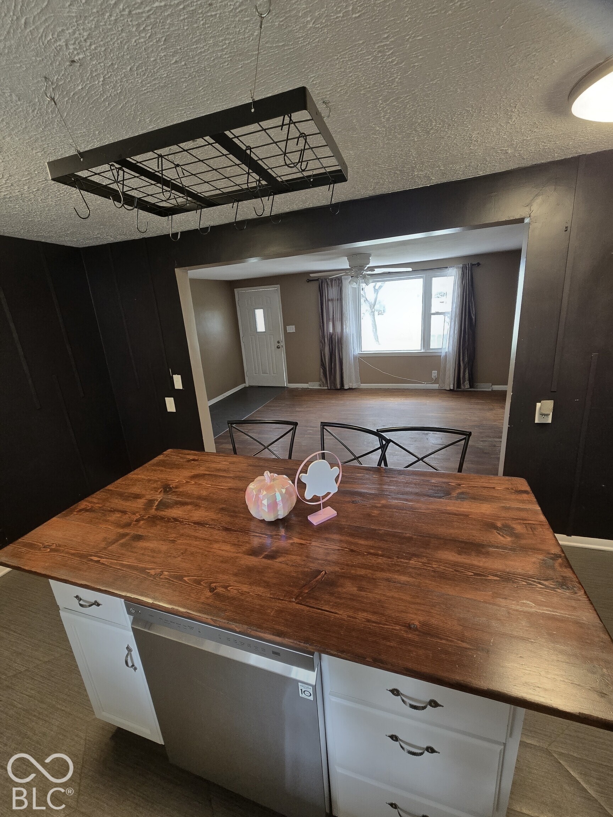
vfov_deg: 106.2
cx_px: 306
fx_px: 307
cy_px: 408
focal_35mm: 13
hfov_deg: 89.9
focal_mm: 2.2
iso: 320
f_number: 2.2
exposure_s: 1/60
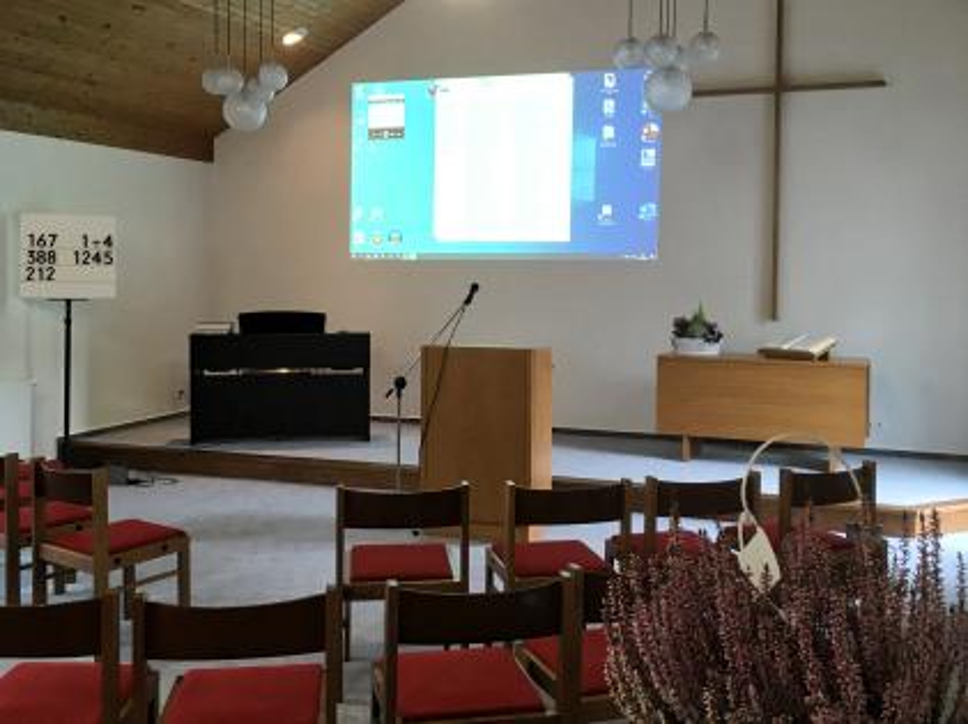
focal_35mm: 29
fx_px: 810
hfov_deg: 61.7
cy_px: 362
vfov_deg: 48.2
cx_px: 484
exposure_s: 1/33
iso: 64
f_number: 2.2
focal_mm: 4.15
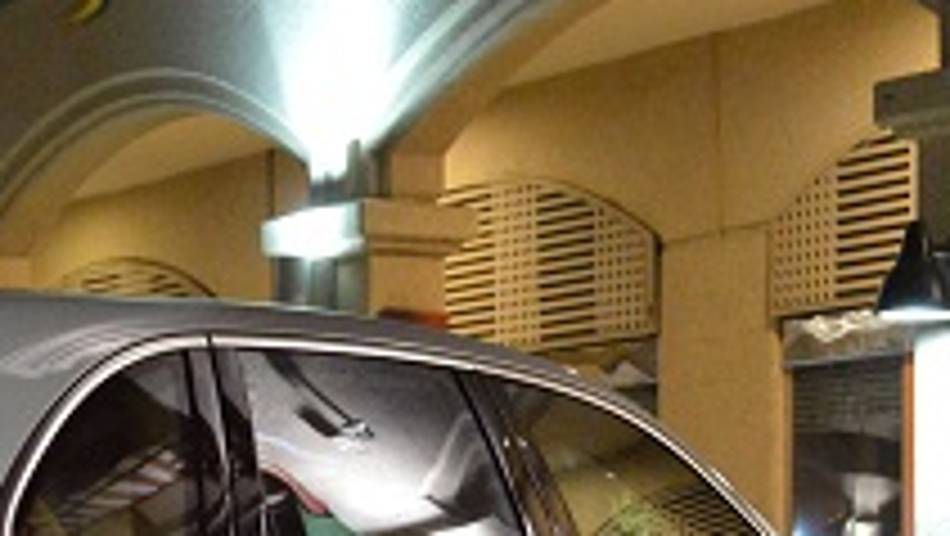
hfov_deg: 16.8
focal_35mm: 125
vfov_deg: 9.5
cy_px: 761
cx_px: 32
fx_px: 3151
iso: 3200
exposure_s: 1/15
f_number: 4.5
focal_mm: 28
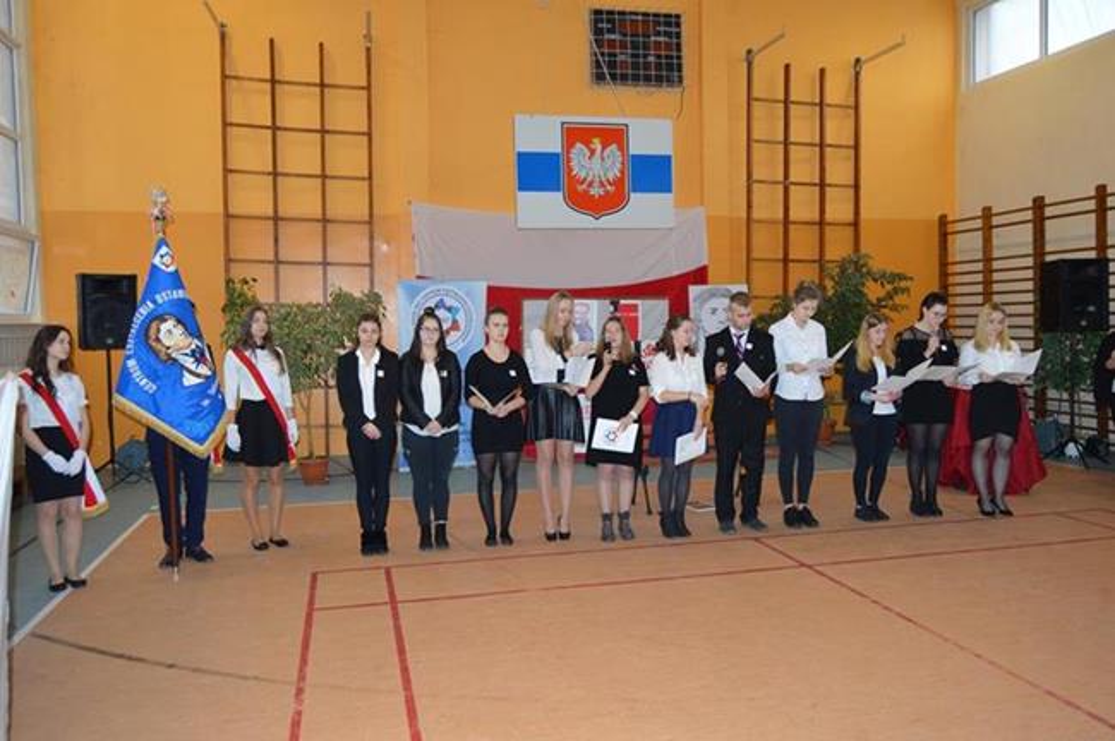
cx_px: 558
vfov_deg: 47.8
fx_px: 835
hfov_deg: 67.4
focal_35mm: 27
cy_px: 370
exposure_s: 1/60
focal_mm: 18
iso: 400
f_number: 4
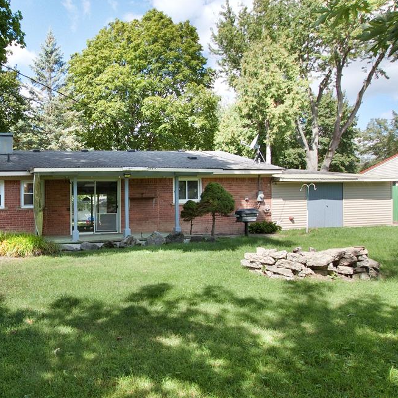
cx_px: 104
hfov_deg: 70.2
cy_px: 204
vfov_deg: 74.8
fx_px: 260
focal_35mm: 20
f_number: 6.3
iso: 400
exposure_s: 1/160
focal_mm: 10
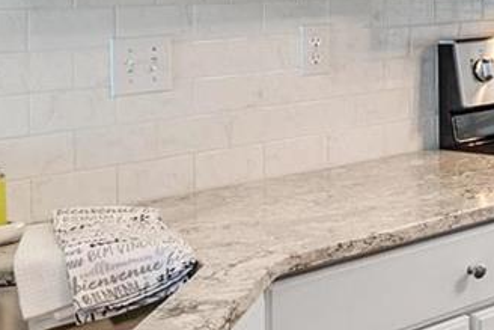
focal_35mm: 78
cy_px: -36
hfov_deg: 20.2
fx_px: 1071
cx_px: 837
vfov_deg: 16.9
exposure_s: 1/15
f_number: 6.3
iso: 400
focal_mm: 8
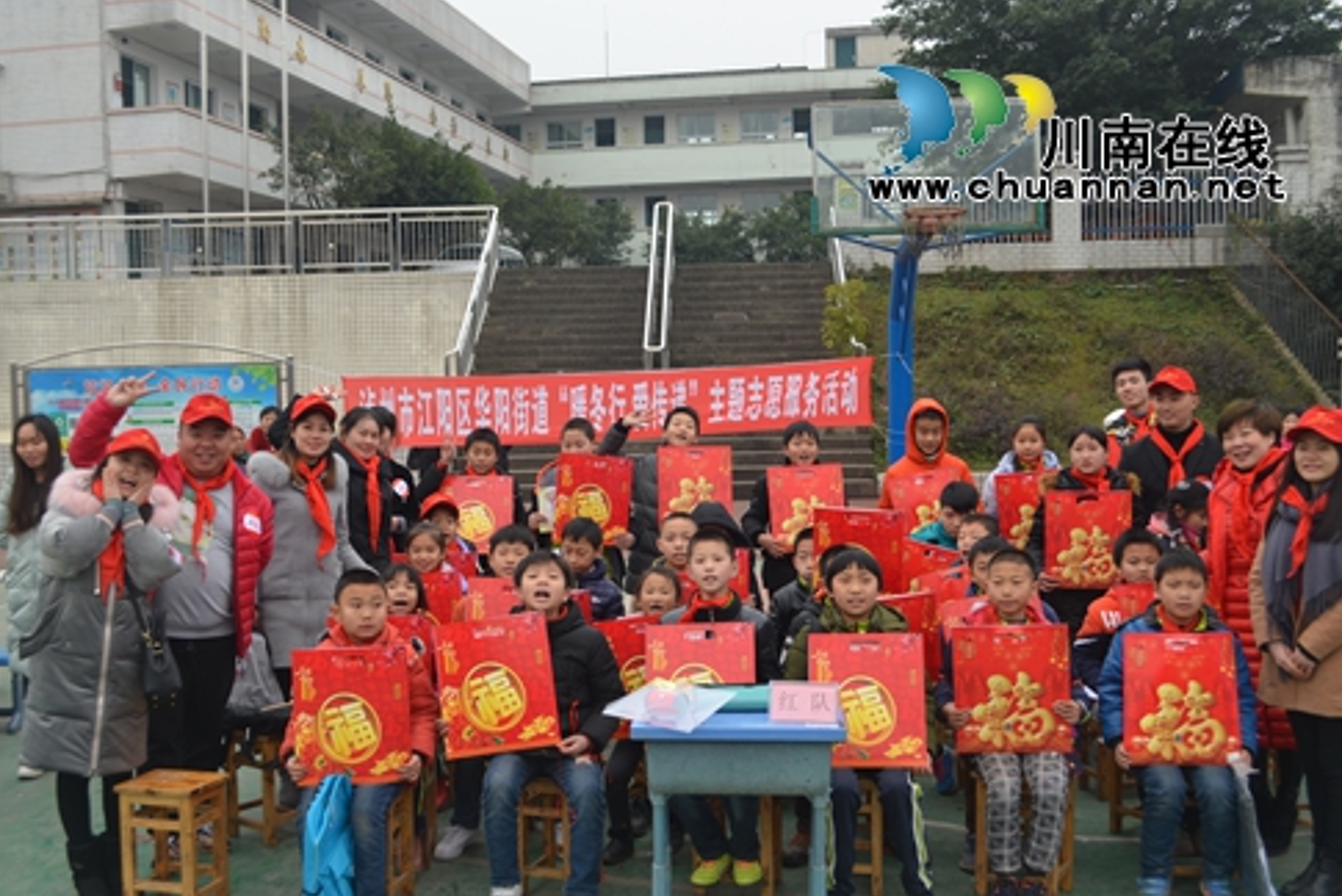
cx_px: 667
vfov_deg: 36.0
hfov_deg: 51.9
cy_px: 455
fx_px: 1380
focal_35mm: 37
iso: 360
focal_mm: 24
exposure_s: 1/125
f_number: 5.6
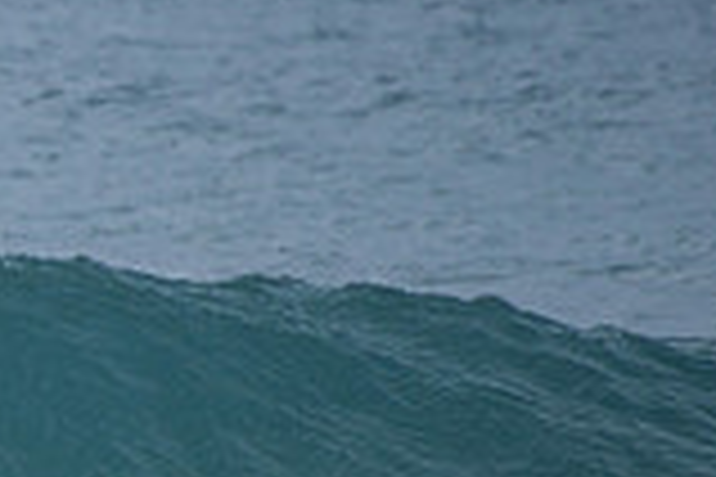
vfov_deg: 0.8
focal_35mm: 1822
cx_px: -540
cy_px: 520
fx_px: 36235
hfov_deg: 1.1
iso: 320
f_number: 5.6
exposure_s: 1/2000
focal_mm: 500
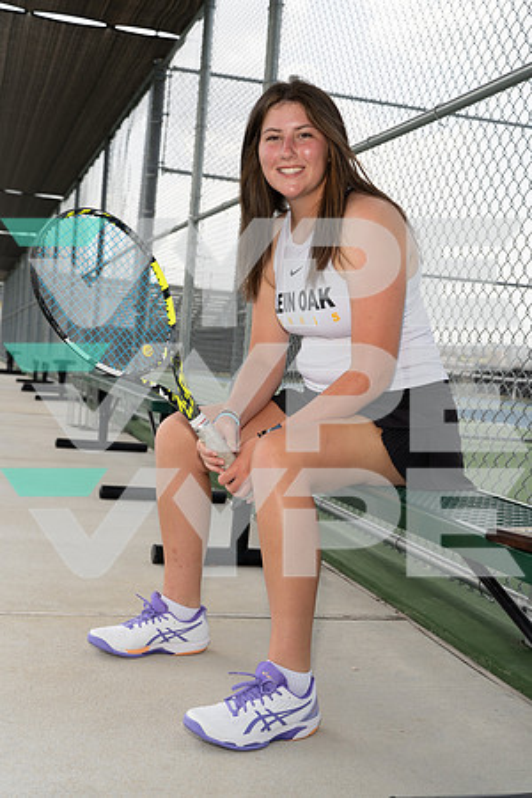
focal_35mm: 44
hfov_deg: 30.5
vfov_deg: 44.5
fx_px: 975
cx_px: 266
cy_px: 399
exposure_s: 1/250
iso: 100
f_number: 5.6
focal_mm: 44
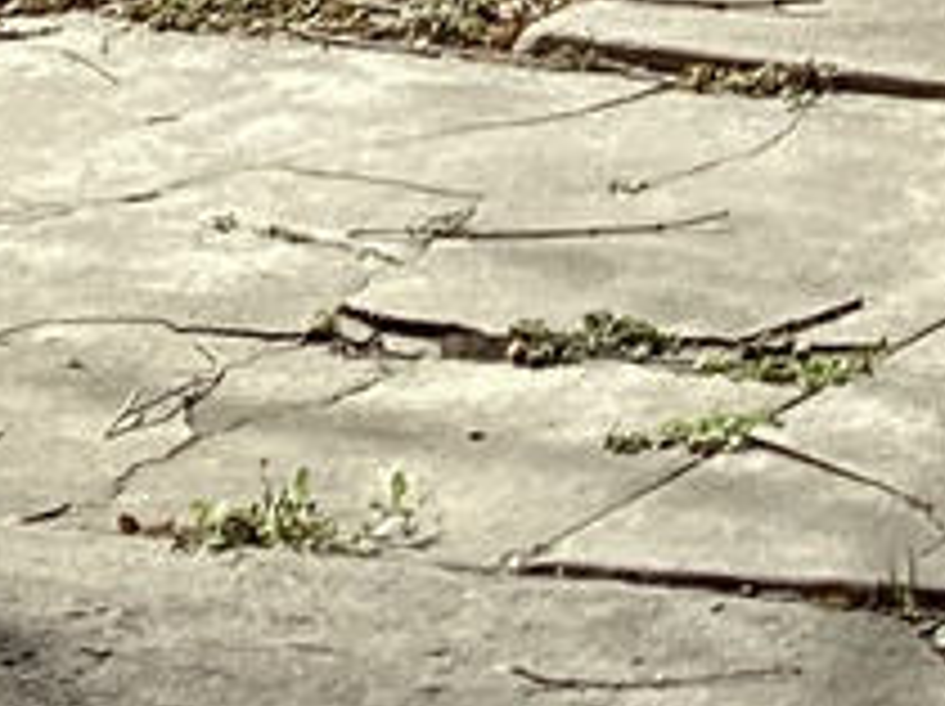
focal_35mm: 213
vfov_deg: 6.2
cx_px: 1917
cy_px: -1646
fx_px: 5808
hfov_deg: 8.8
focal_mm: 3.3
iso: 25
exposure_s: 1/1116
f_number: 2.4
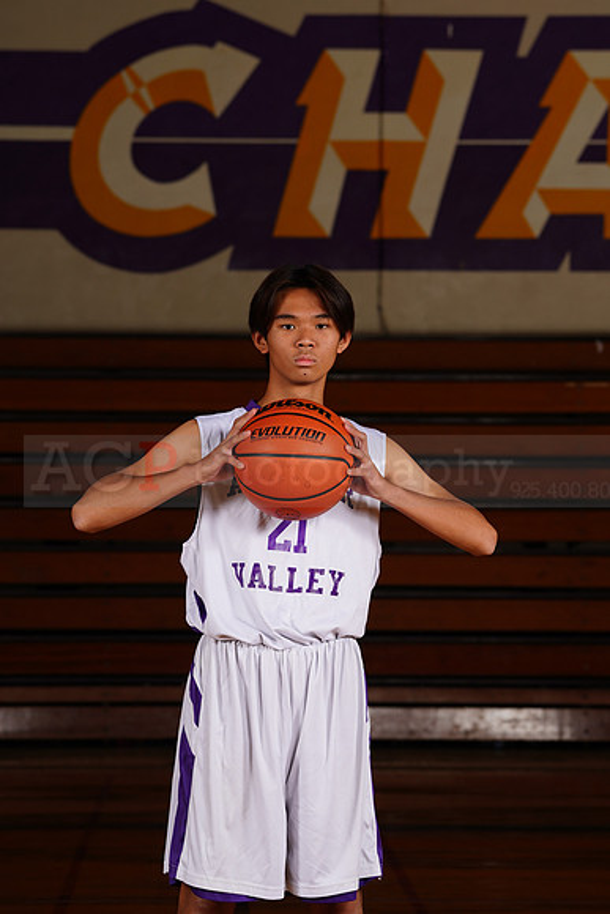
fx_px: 3912
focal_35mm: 154
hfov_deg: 8.9
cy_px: 457
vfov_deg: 13.3
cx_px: 305
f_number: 9
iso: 200
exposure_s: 1/200
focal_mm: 154
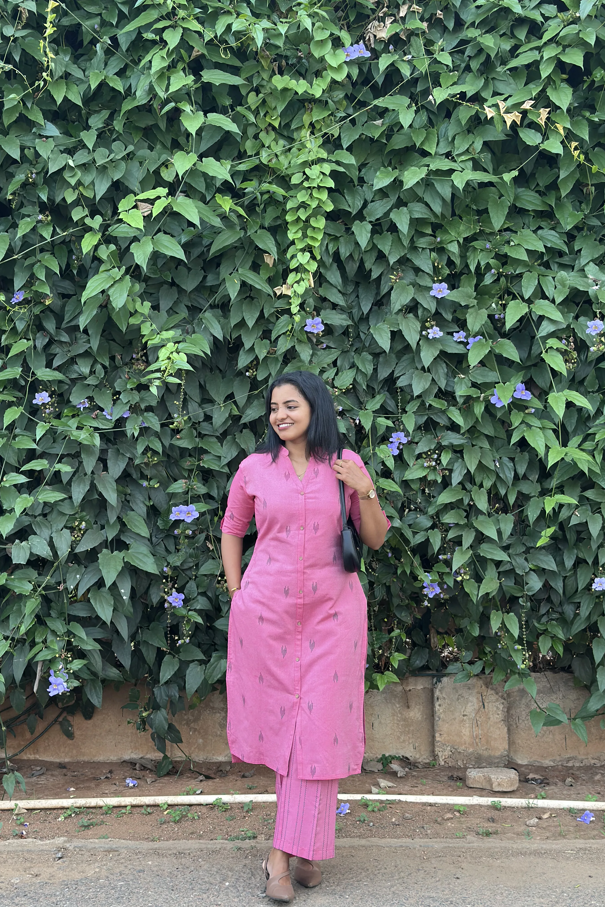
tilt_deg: -1.5
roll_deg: -0.8
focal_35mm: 50
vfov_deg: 39.6
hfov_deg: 27.0
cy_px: 453
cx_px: 299
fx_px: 1260
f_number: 1.78
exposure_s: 1/171
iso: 100
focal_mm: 6.86
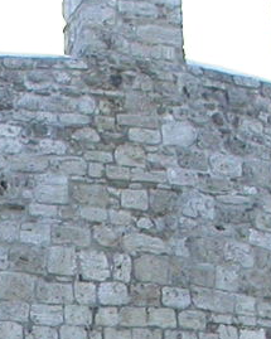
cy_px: 578
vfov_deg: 8.5
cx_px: -100
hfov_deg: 6.9
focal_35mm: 221
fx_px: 2217
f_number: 5.3
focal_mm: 7.85
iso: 100
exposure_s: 1/170
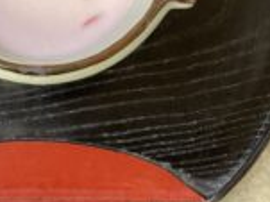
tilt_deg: -74.9
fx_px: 600
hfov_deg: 24.7
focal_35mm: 77
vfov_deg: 18.3
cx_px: 33
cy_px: -24
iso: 400
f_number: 2.4
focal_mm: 3.3
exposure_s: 1/40
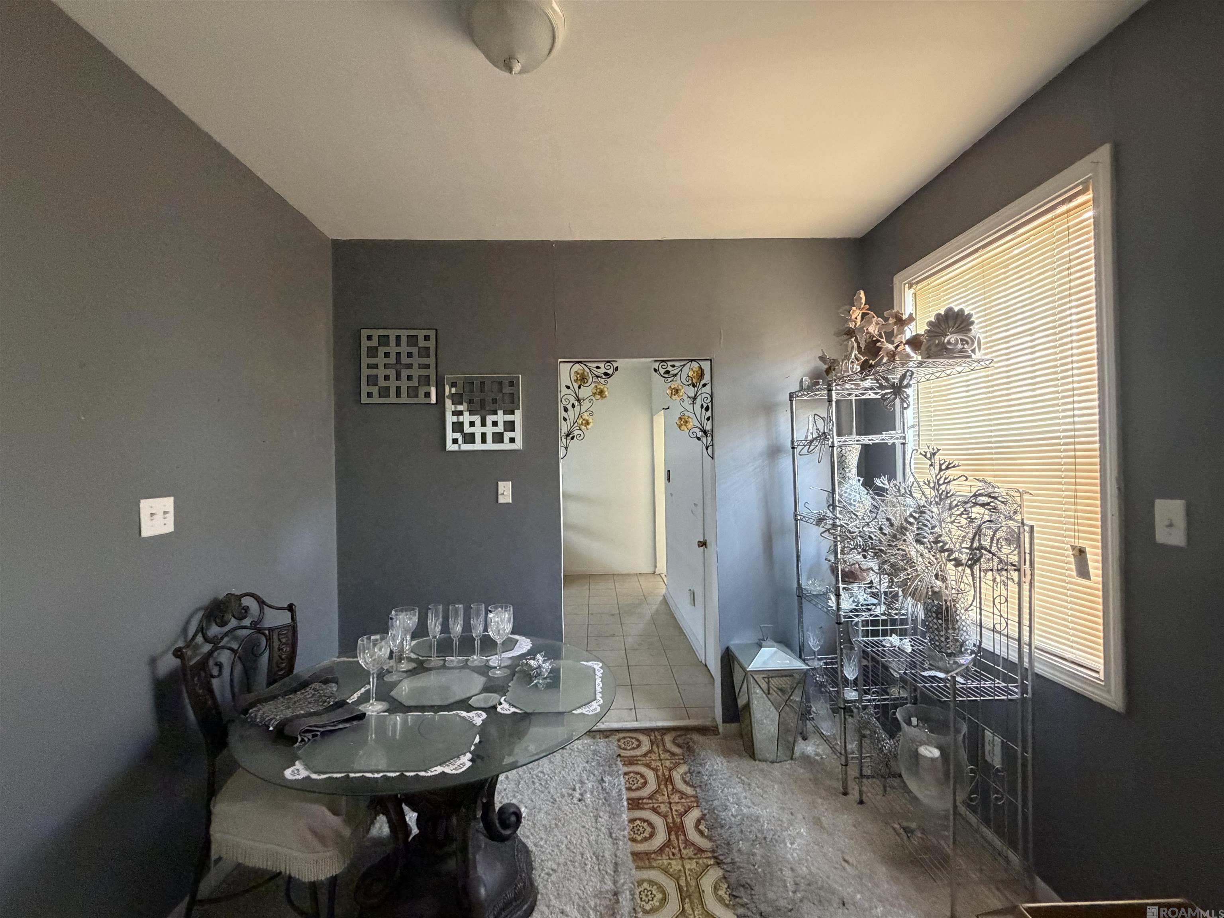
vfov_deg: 85.7
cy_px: 459
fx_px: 495
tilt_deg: +0.2
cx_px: 612
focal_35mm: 14
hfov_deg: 102.1
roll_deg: +1.2
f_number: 2.2
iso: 500
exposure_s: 1/60
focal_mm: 2.22
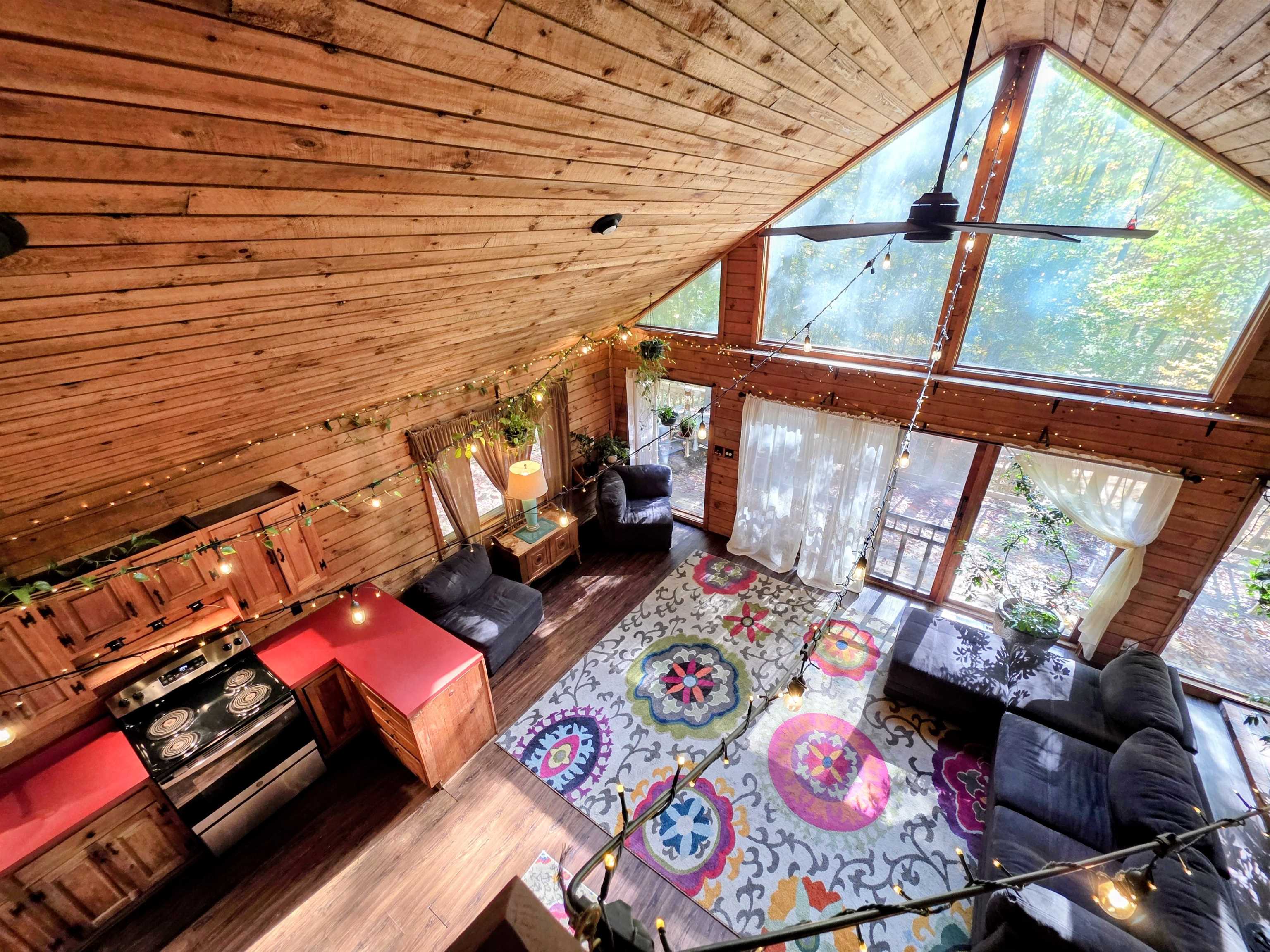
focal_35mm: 13
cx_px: 635
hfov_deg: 106.2
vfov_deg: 89.9
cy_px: 476
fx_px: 477
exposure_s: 1/120
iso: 200
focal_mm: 2.2
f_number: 1.9
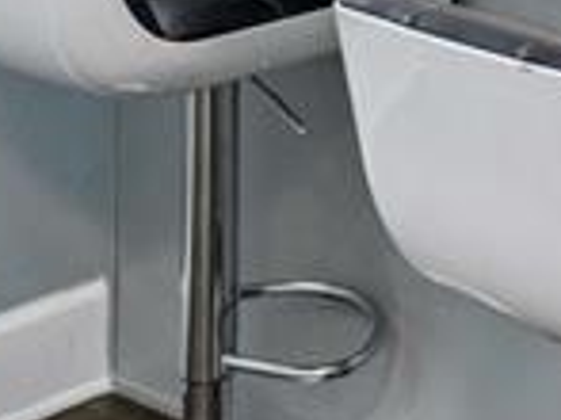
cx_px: 985
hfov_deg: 13.9
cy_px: -580
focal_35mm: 127
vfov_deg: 10.2
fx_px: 2057
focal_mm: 19
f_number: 8
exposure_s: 1/60
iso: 800
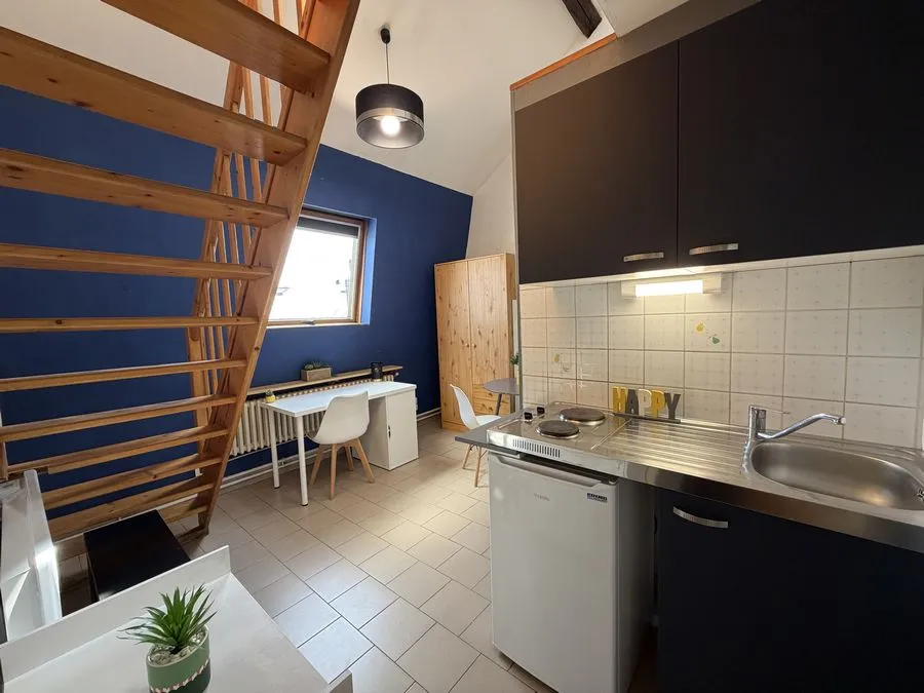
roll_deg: +2.1
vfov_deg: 85.7
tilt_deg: -4.1
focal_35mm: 14
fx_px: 374
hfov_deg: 102.1
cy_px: 346
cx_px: 462
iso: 200
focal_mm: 2.22
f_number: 2.2
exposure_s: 1/121
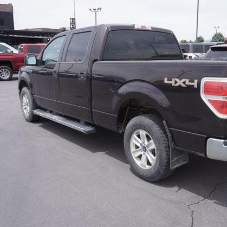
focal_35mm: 39
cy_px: 113
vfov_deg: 42.8
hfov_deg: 42.1
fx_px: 289
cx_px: 156
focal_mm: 20
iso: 100
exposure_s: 1/200
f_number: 7.1
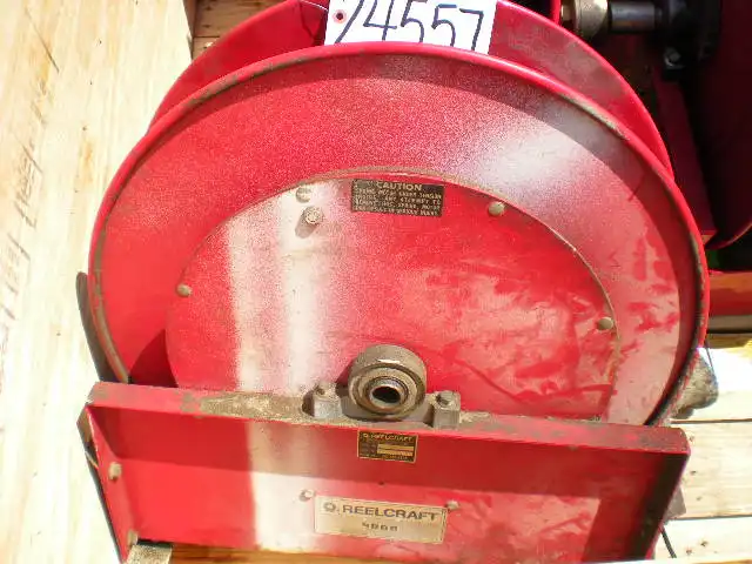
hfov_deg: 49.0
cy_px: 282
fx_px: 826
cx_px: 376
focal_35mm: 38
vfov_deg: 37.7
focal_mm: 6.3
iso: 64
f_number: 4.6
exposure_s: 1/245
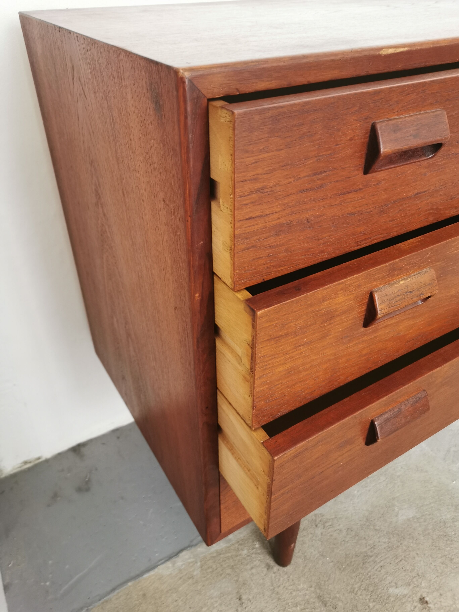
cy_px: 306
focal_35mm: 27
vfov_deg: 65.3
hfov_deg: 51.4
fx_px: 477
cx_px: 230
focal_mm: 5.58
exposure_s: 1/33.3
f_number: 1.8
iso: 250
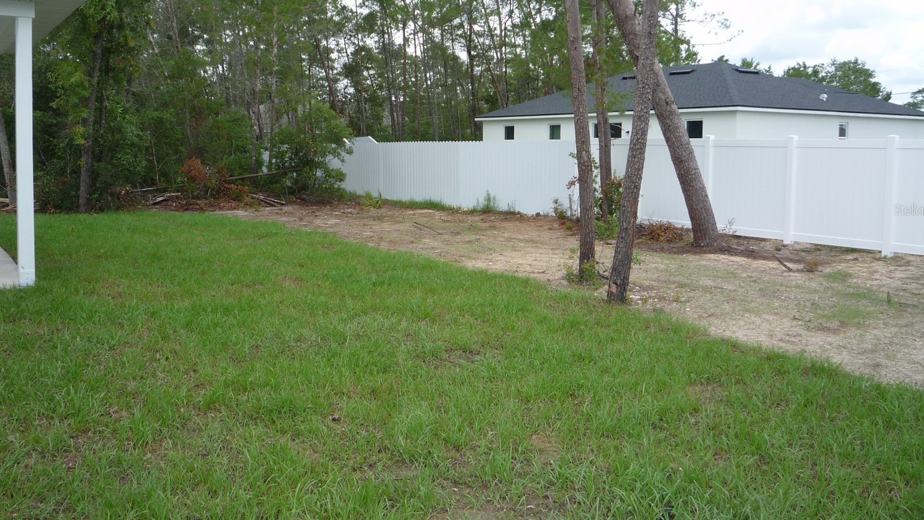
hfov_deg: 55.3
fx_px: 882
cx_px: 445
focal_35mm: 36
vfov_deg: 32.7
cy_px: 209
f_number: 4
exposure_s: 1/320
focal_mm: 5.2
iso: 100
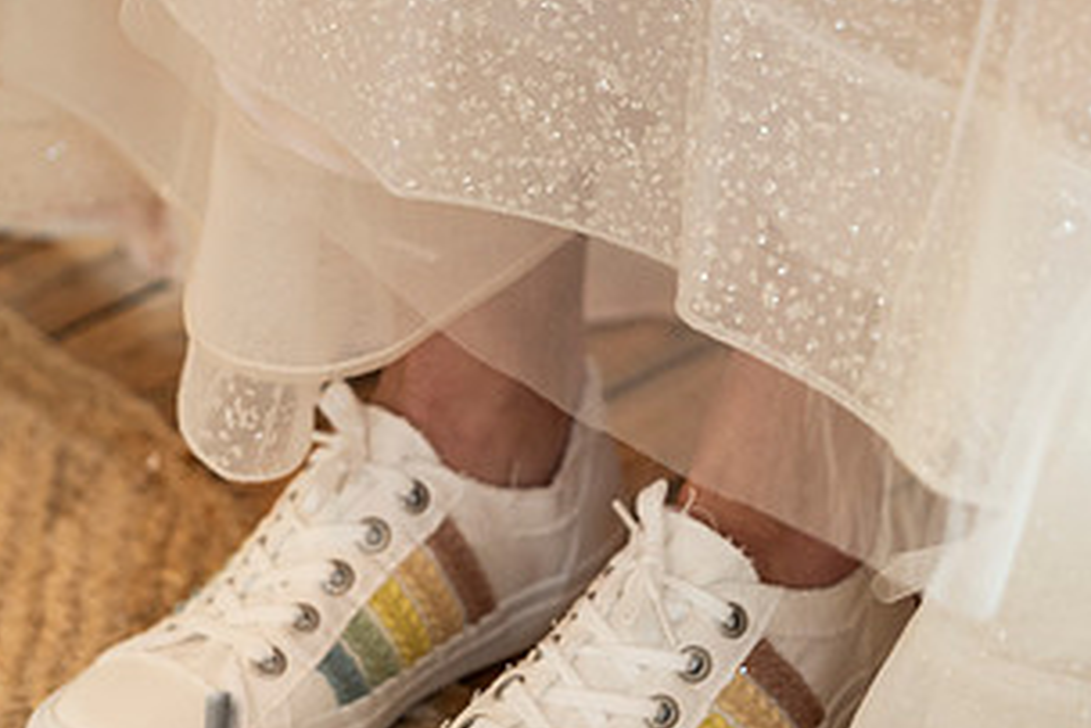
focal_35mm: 221
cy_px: 633
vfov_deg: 6.2
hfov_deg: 9.3
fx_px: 6700
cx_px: 556
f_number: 2.8
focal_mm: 116
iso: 640
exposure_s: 1/200
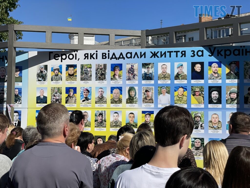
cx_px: 125
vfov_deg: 28.0
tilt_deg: +5.3
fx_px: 376
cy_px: 94
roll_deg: -1.6
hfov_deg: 36.8
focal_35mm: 52
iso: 32
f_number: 2
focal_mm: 6
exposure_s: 1/4785
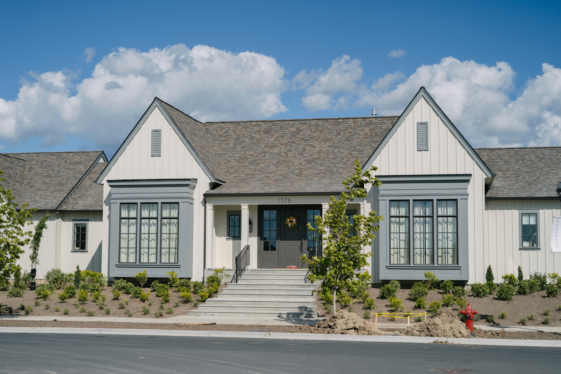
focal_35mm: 50
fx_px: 779
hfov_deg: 39.6
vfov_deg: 27.0
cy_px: 187
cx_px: 280
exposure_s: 1/2500
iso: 250
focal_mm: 50
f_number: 5
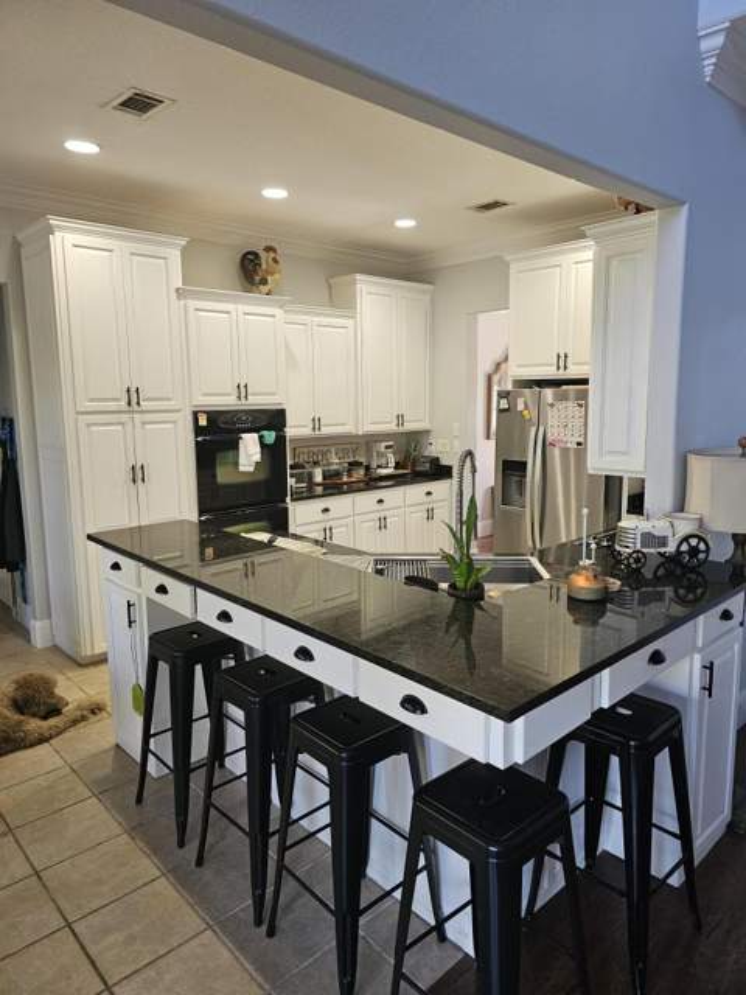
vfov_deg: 73.9
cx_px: 373
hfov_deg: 58.9
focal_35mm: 23
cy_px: 498
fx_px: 661
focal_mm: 6.3
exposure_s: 1/120
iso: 320
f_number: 1.7
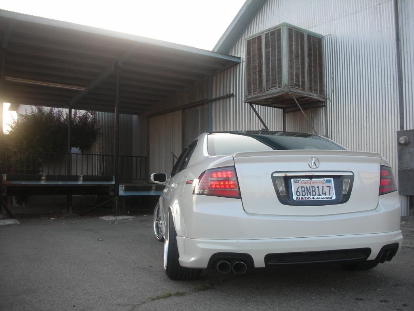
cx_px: 207
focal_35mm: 35
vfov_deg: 40.7
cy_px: 156
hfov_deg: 52.6
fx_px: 419
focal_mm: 5.8
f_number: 3
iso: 50
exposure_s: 1/73.2
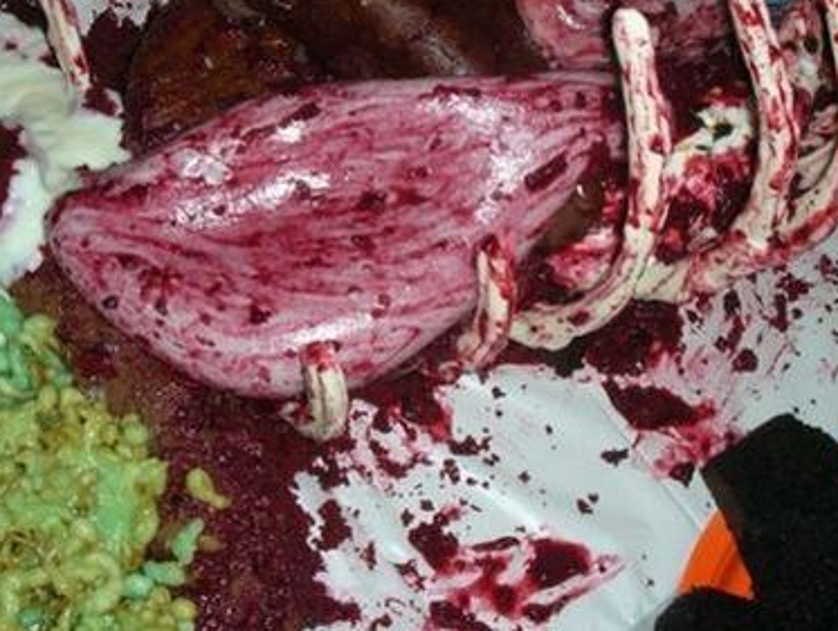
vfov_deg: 24.3
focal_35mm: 60
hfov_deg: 32.1
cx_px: 348
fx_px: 1455
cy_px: 201
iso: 50
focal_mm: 5.8
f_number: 3
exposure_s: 1/60.1
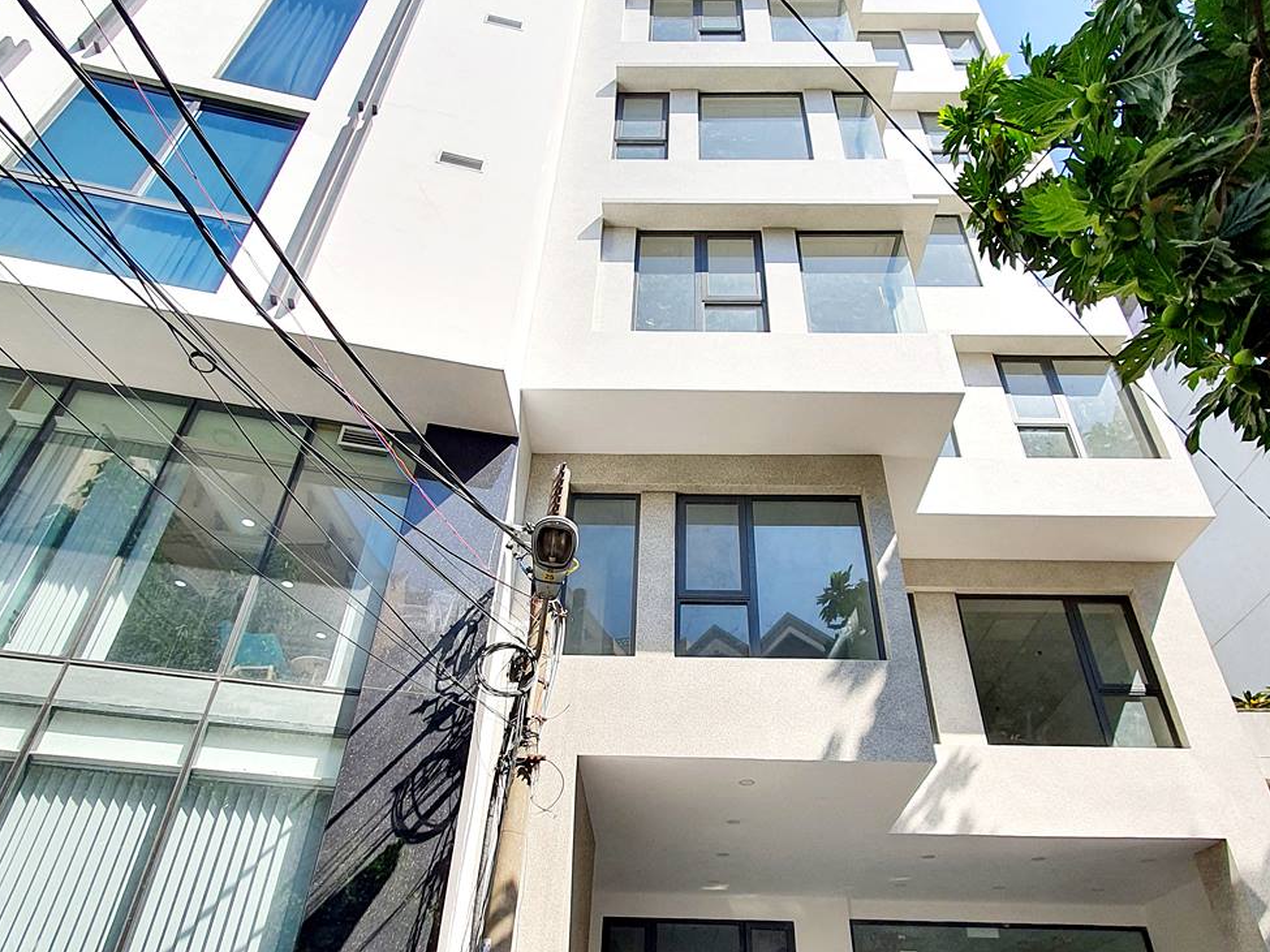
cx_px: 656
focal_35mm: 16
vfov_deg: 77.4
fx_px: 587
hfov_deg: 94.5
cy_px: 393
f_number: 2.2
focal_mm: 1.8
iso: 50
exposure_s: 1/556
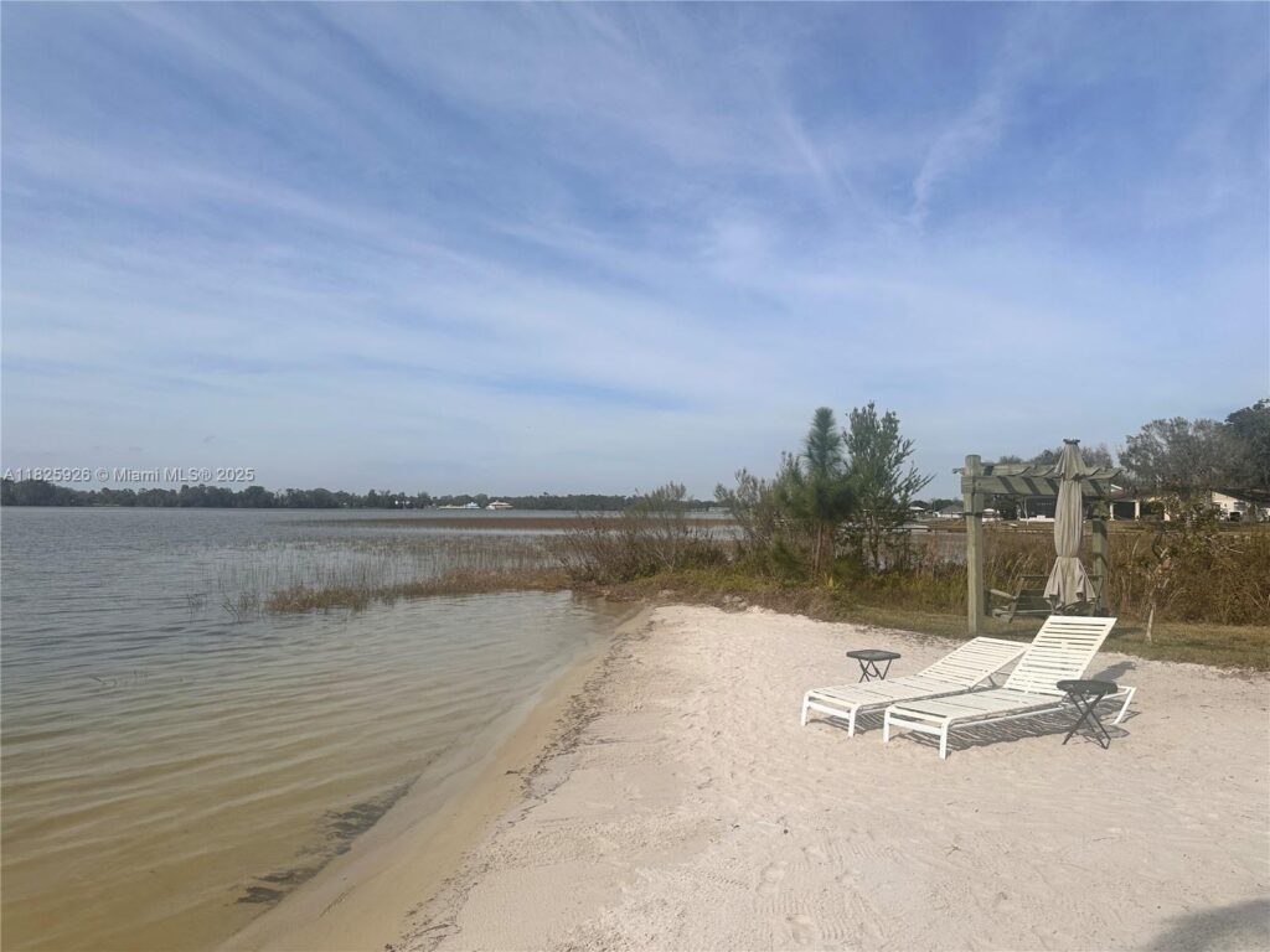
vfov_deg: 56.8
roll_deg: -0.4
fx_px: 881
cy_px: 476
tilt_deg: +2.6
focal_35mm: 24
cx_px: 635
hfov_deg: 71.6
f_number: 1.78
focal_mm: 6.86
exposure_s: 1/10753
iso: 80
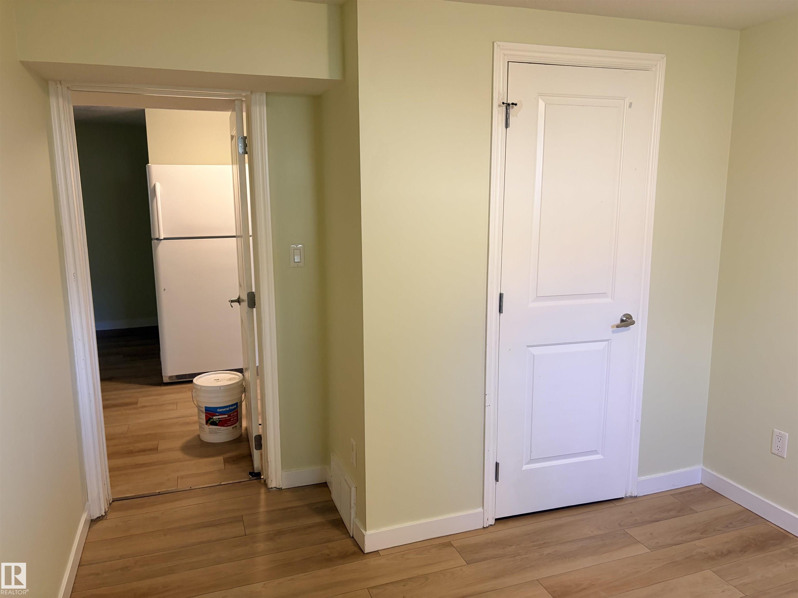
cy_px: 299
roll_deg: +0.3
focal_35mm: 26
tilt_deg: -8.9
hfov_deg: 67.3
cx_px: 399
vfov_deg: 53.1
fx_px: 599
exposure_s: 1/60
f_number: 1.6
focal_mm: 5.96
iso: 160
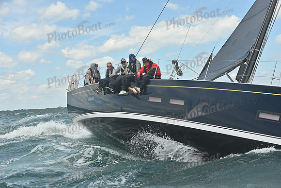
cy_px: 94
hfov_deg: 26.0
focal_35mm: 78
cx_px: 140
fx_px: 609
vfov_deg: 17.5
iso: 250
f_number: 8
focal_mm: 78
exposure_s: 1/1250
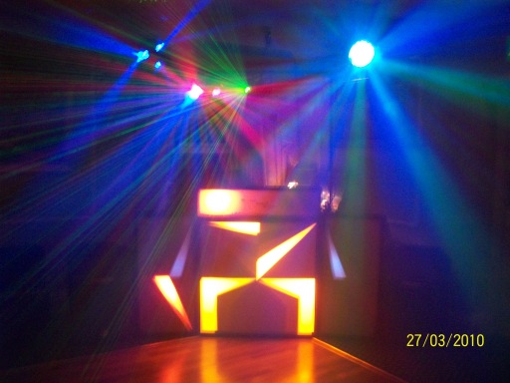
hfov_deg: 52.6
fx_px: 516
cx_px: 255
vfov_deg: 40.7
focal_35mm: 35
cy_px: 192
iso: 320
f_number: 3.1
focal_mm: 6.3
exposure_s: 1/8
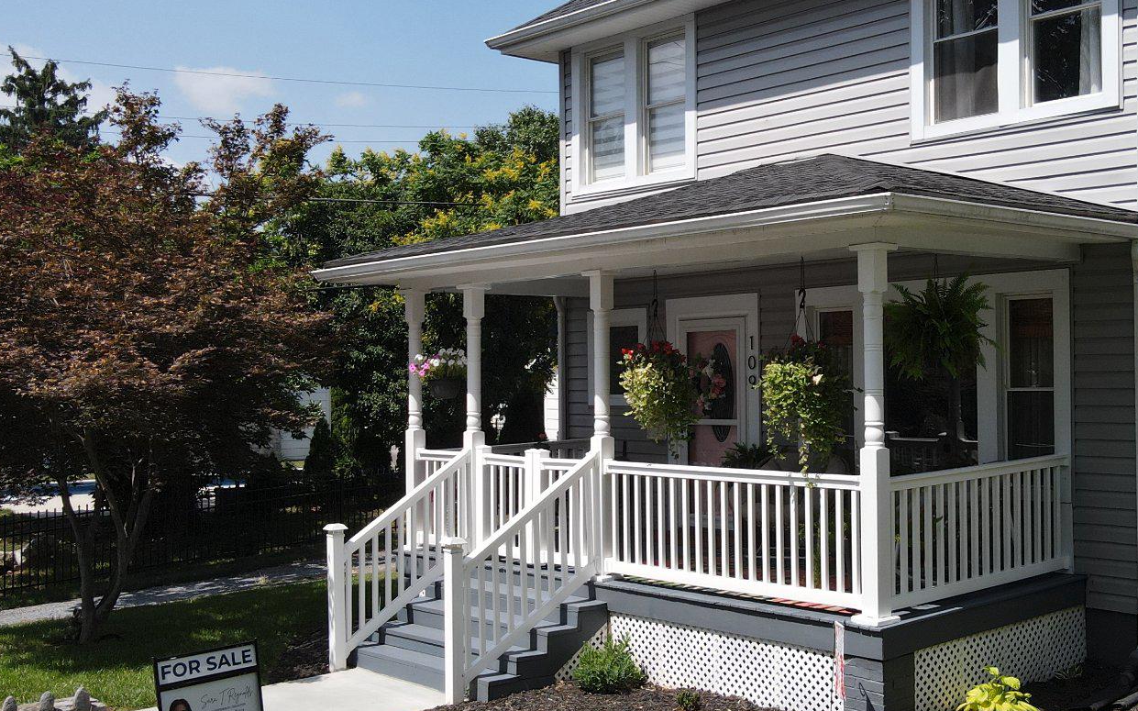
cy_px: 381
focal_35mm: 42
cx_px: 696
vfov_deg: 30.5
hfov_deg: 46.9
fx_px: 1302
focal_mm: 4.5
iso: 100
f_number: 2.8
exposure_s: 1/725
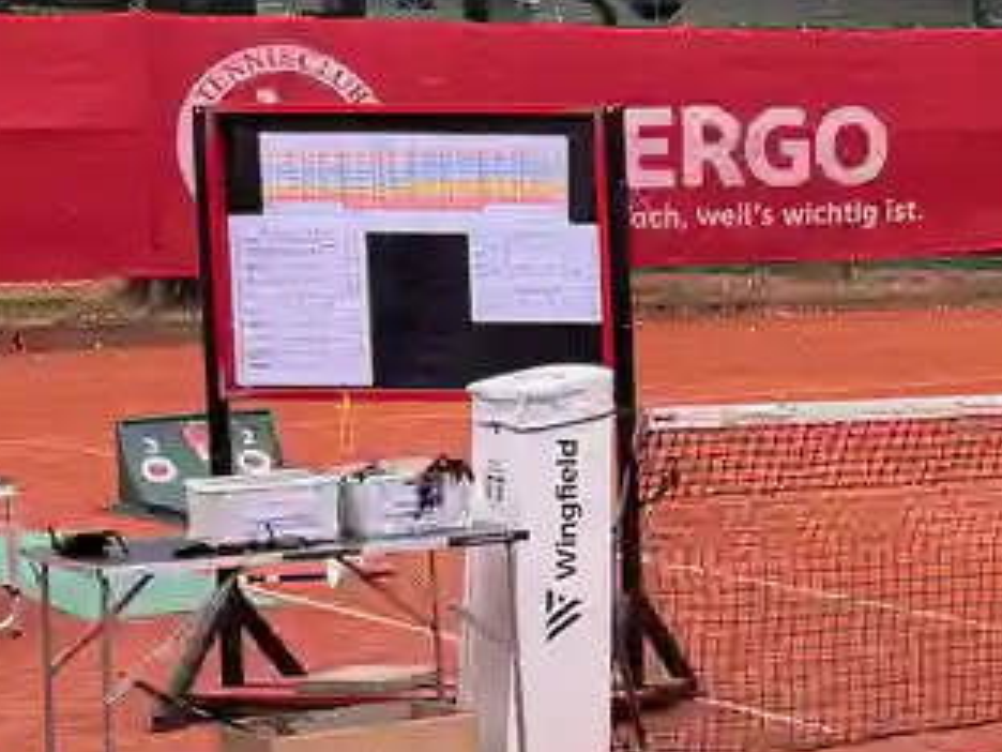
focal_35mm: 123
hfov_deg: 12.9
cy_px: 382
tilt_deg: -4.6
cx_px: 2287
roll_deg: +0.2
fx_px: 3560
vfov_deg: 12.0
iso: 80
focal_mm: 6.76
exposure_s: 1/518
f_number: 1.78
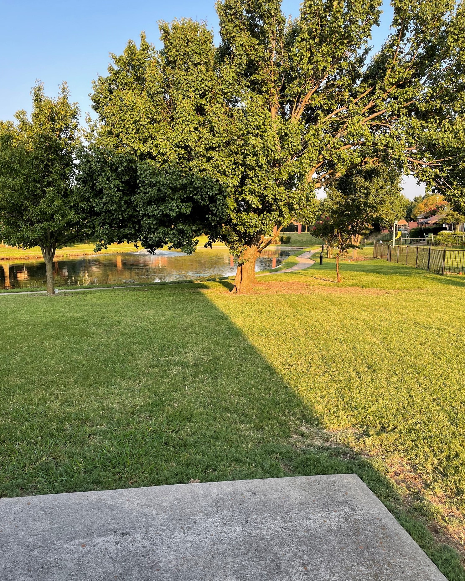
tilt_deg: -8.8
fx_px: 482
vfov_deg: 62.1
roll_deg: -1.3
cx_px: 233
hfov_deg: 51.5
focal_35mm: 28
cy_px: 310
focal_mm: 4.2
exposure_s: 1/374
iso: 32
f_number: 1.6
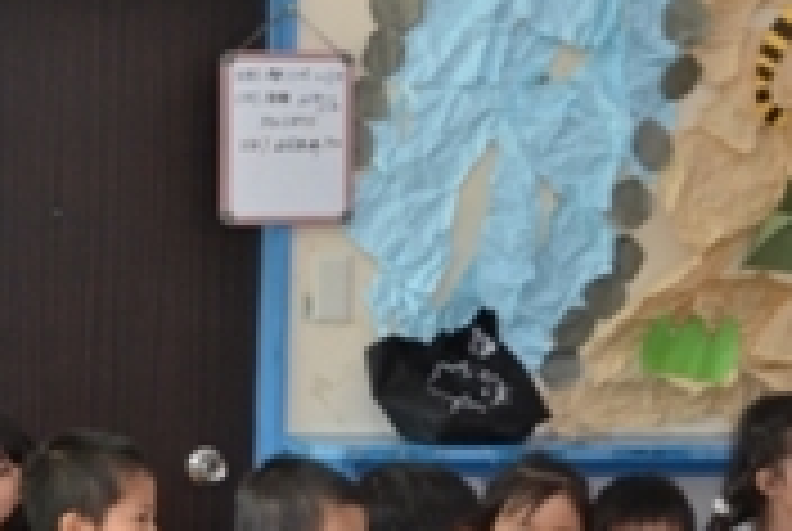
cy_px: 335
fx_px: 2997
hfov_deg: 14.9
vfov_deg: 10.1
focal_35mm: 136
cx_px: 81
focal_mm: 40
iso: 400
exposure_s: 1/100
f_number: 5.3
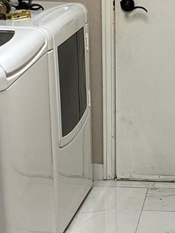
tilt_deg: -21.0
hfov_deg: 12.5
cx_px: 188
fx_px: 788
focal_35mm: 117
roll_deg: -2.0
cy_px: 186
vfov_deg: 16.7
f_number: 1.8
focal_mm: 4.25
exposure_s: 1/120
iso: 80
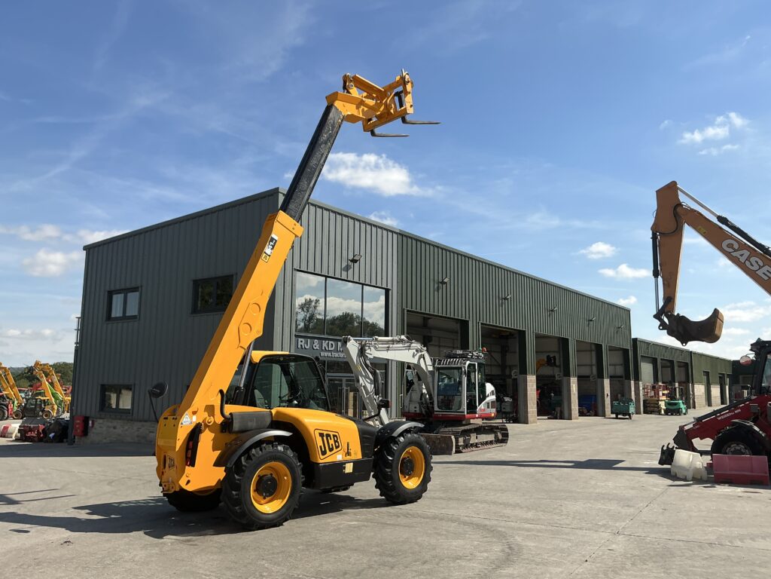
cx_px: 386
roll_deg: -0.9
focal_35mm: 28
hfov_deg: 63.4
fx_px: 624
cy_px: 290
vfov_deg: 49.7
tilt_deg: +8.9
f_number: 1.8
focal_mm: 3
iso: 25
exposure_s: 1/2141
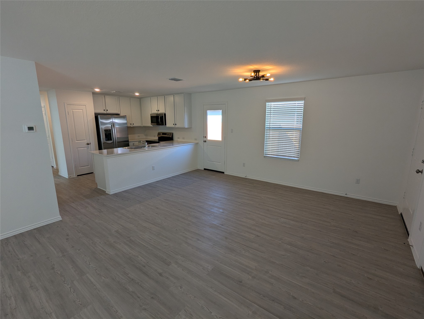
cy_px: 160
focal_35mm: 16
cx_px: 212
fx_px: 196
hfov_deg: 94.4
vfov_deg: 78.2
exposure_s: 1/120
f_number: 2.2
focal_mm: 2.35
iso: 74
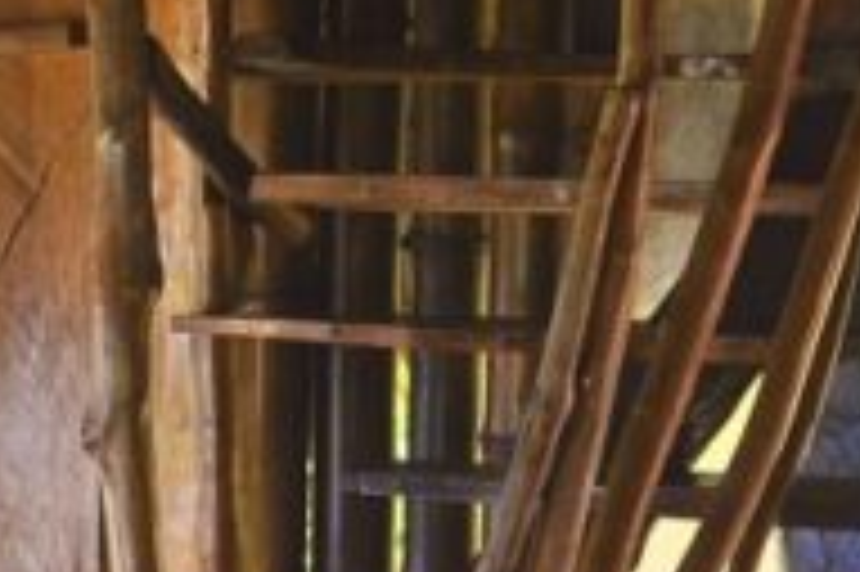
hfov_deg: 13.4
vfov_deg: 9.4
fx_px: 3461
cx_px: -401
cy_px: 288
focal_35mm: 145
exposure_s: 1/100
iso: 400
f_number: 5.6
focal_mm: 18
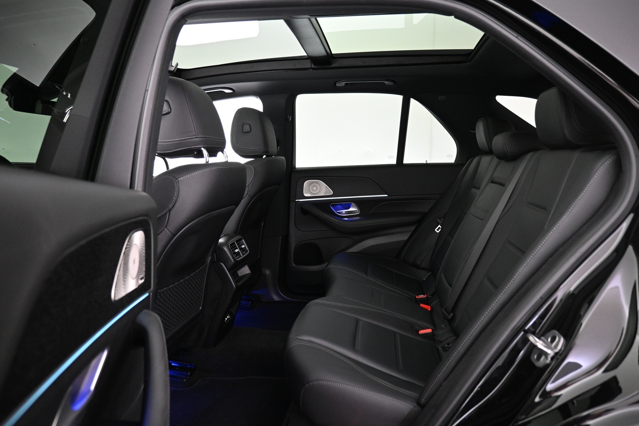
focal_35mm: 24
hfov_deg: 73.7
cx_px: 320
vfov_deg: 53.1
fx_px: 426
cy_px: 213
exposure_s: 1/13
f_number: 3.5
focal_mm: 16
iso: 1600
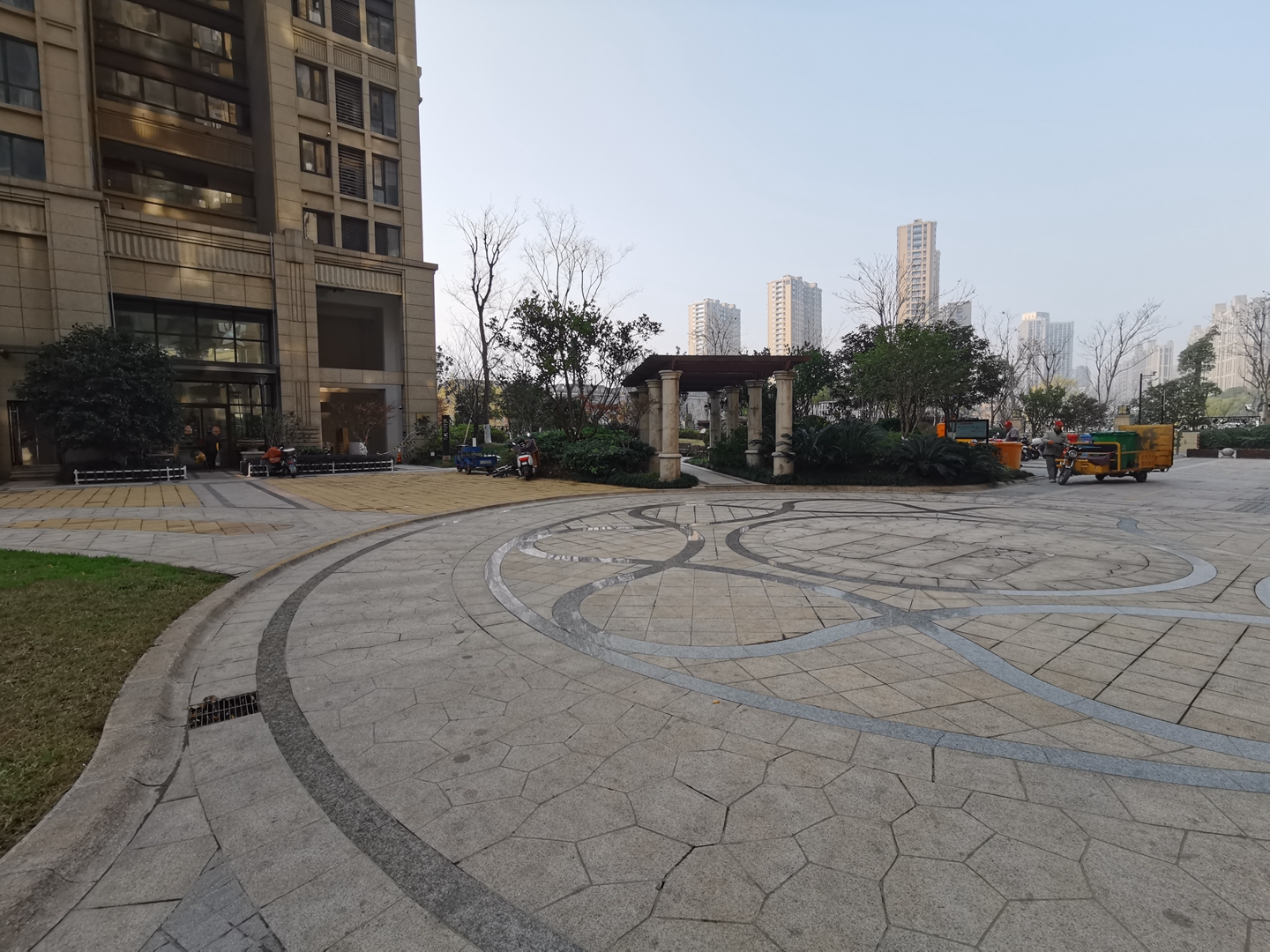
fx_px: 624
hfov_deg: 91.0
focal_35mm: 17
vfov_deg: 74.7
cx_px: 635
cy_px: 476
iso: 50
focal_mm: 2.26
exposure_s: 1/435
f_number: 2.2
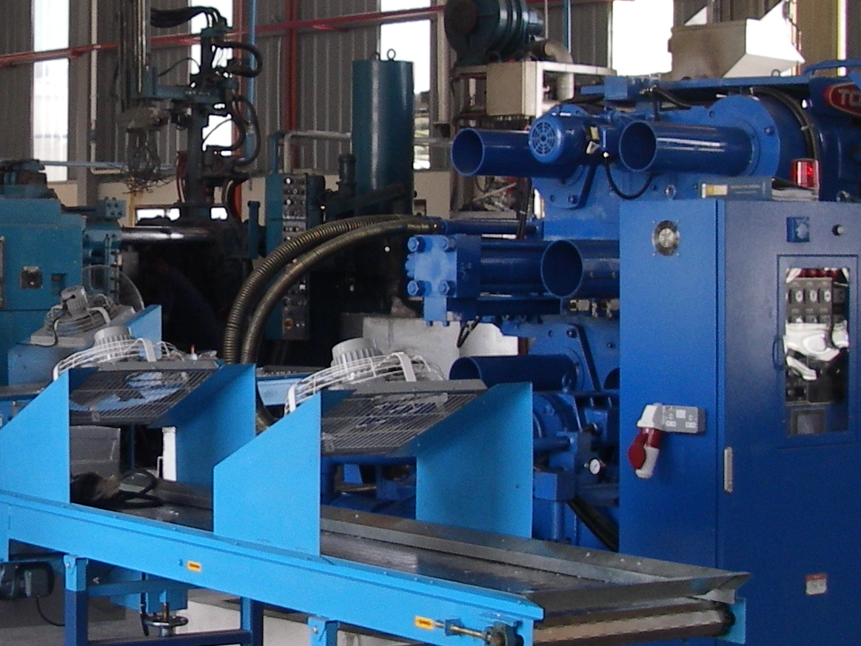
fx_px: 2288
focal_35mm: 92
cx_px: 176
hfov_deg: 21.1
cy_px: 300
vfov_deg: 16.1
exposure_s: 1/50
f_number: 3.3
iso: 100
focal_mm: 6.3
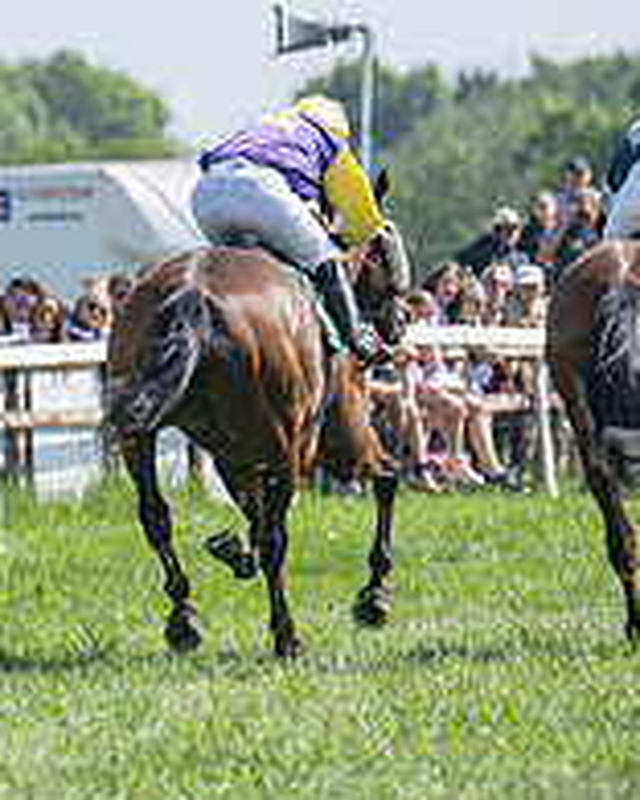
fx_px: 17545
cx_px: 335
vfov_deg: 2.6
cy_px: 398
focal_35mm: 741
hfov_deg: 2.1
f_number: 4
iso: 200
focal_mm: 200
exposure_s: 1/1600
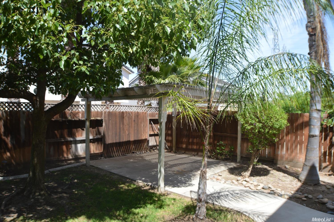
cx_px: 167
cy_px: 111
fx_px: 306
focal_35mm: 33
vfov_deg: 39.9
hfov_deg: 57.3
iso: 100
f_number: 6.3
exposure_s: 1/160
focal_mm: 22
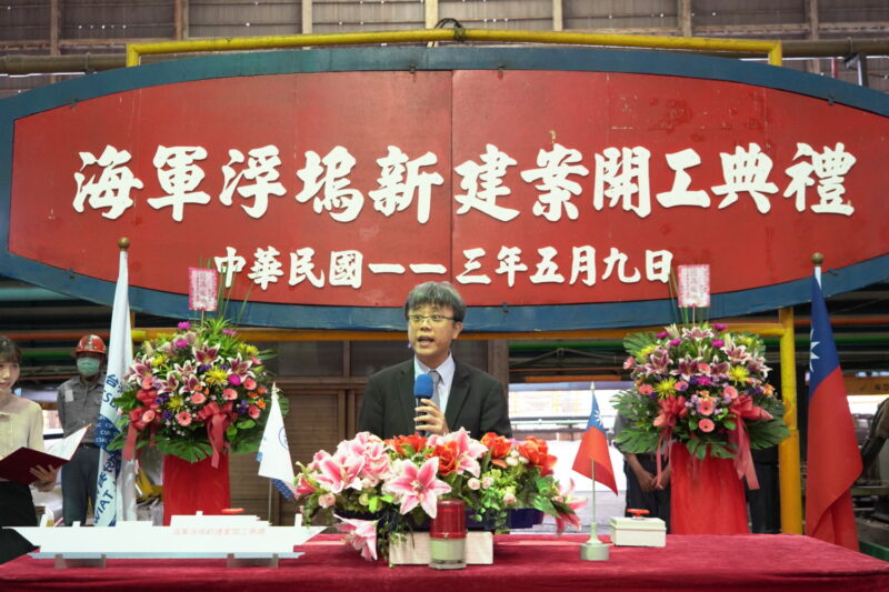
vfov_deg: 29.2
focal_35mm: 46
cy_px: 296
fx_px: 1136
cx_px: 444
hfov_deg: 42.8
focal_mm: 46
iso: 6400
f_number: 5
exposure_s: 1/200
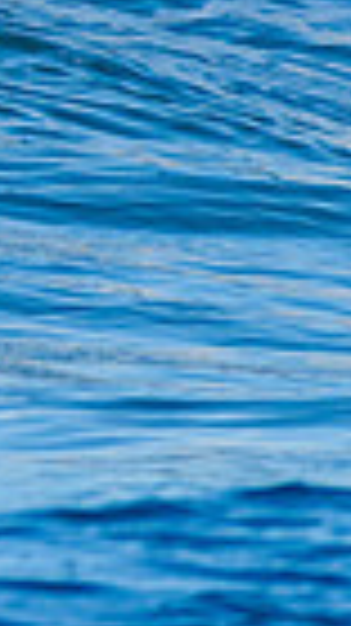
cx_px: -833
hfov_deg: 0.4
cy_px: -464
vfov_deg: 0.8
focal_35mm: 2766
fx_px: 45850
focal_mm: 500
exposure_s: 1/2000
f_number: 5.6
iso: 400
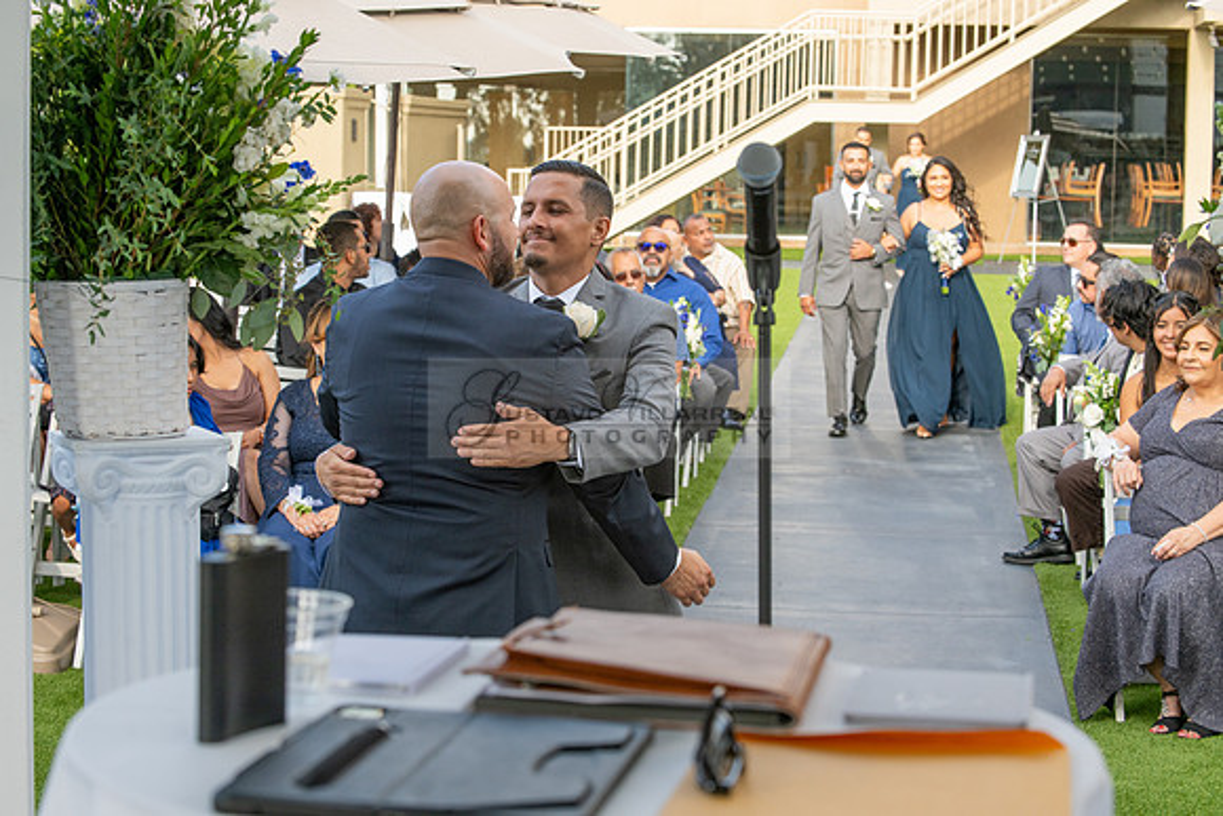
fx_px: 2379
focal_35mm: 70
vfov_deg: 19.5
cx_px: 612
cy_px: 408
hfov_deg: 28.8
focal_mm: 70
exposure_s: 1/400
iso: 400
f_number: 6.3
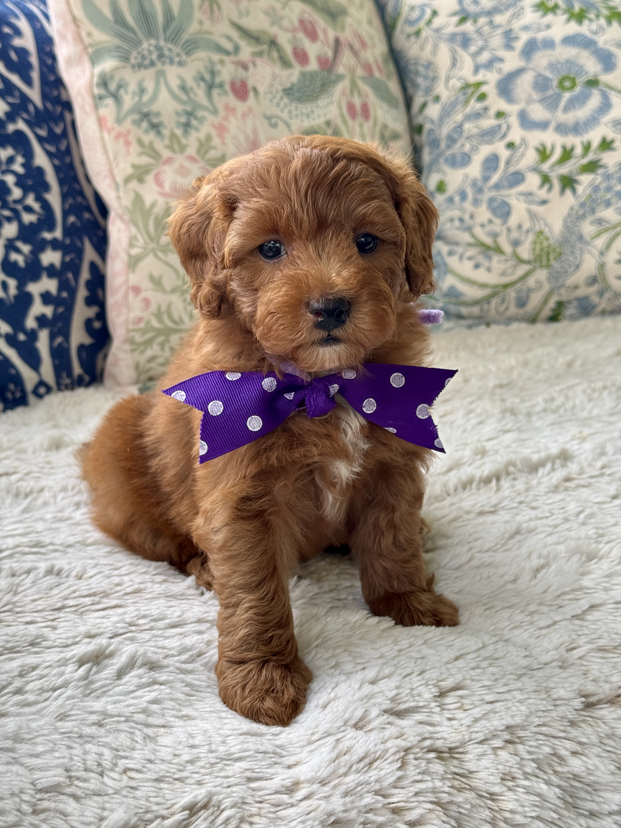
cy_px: 414
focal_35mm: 48
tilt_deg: -19.4
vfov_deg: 39.7
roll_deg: +2.2
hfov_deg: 30.3
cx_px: 310
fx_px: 1148
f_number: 1.78
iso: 64
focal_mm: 6.76
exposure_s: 1/173
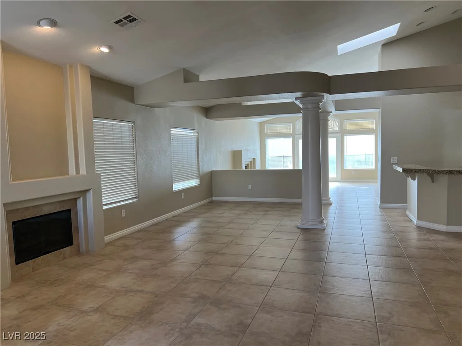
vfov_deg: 53.1
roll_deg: +1.8
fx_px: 347
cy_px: 173
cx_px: 231
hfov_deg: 67.3
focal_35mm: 26
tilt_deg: -2.9
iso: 40
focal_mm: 5.7
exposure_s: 1/188
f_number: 1.5
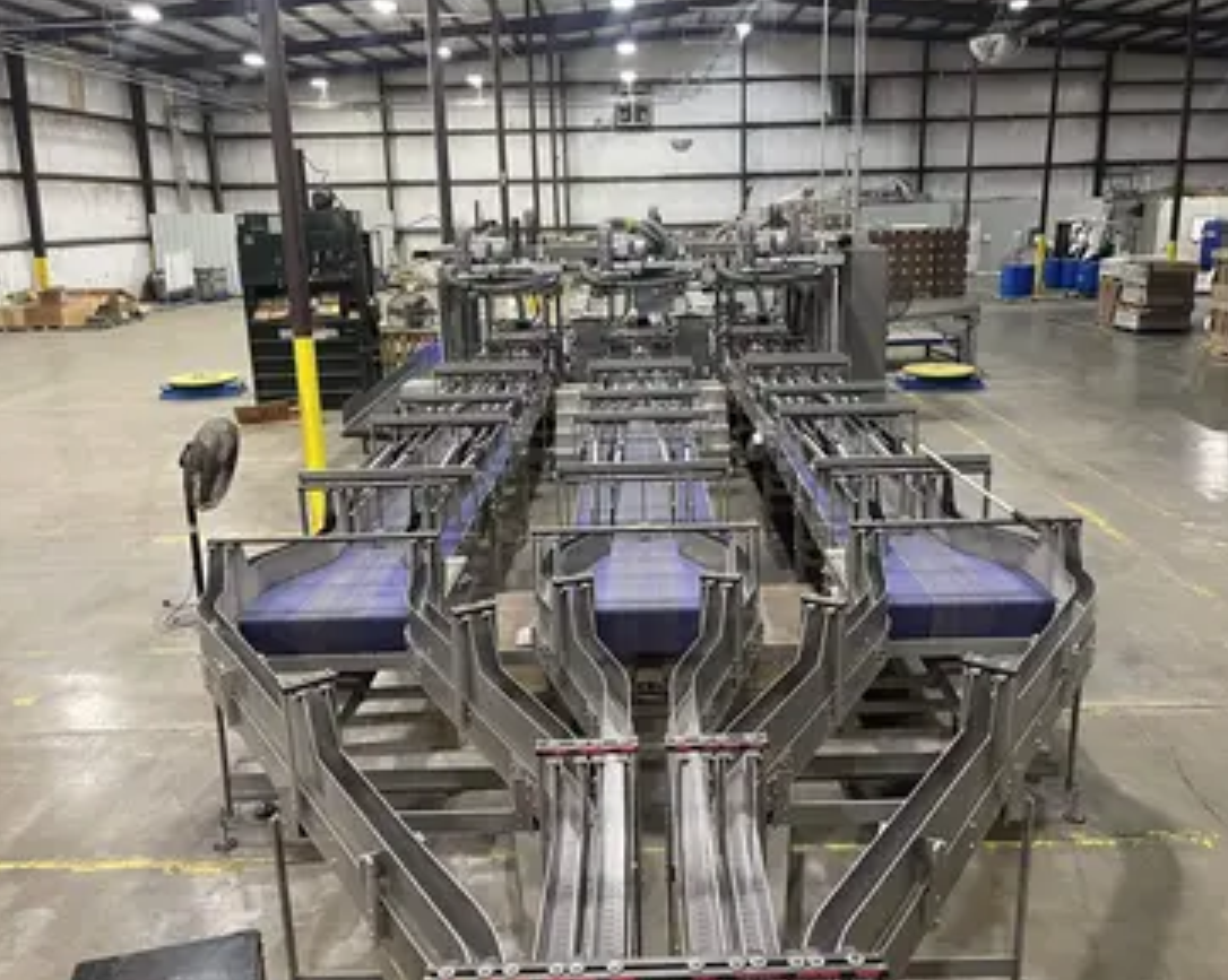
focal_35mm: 27
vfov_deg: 53.1
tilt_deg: -13.9
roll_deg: +1.4
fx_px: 980
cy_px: 482
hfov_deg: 64.1
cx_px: 651
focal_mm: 5.1
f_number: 1.6
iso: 400
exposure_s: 1/60
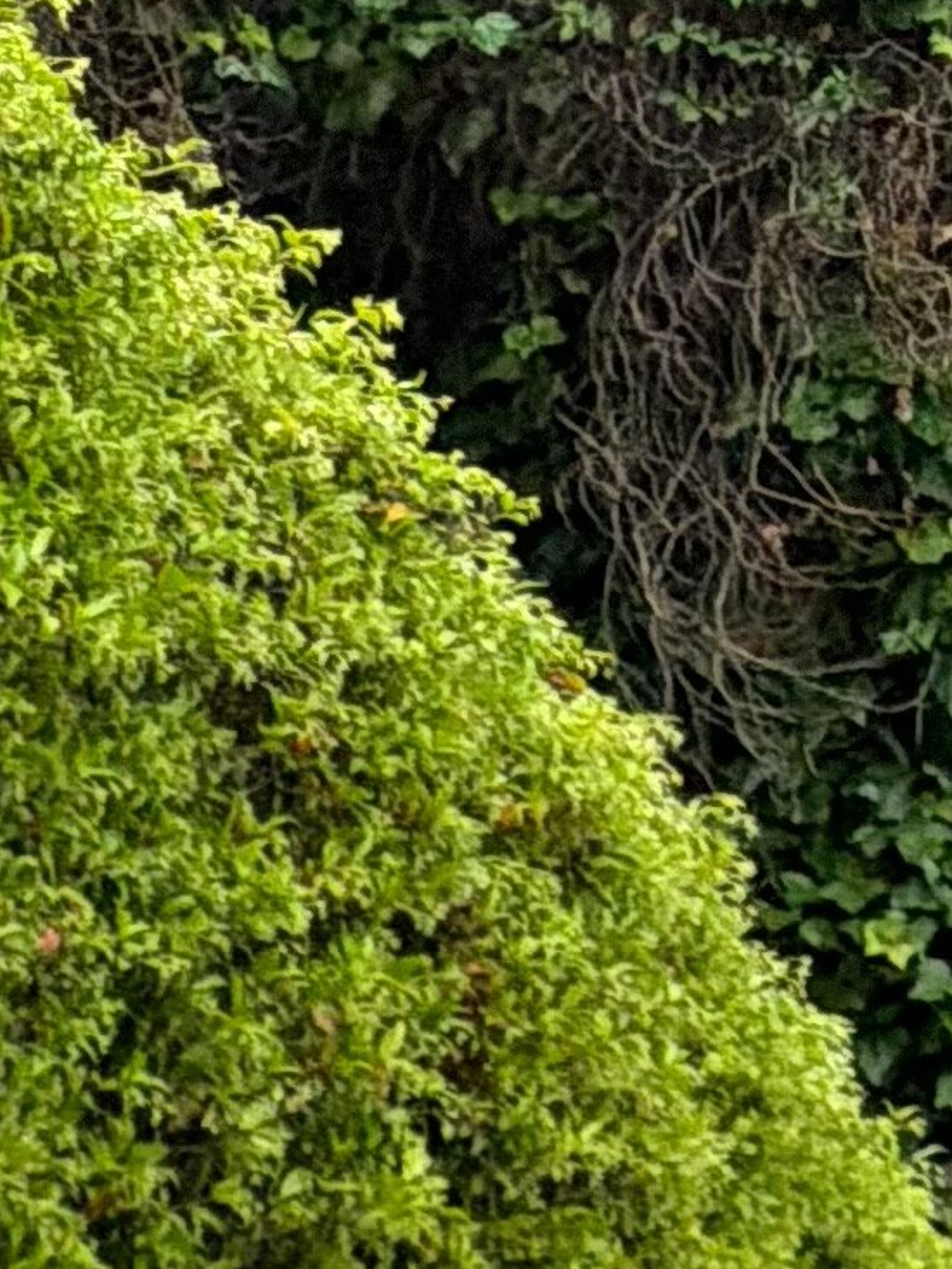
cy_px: 3002
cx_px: -1212
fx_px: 4839
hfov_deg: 10.0
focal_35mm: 132
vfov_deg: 12.1
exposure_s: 1/4975
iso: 320
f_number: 1.78
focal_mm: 6.76
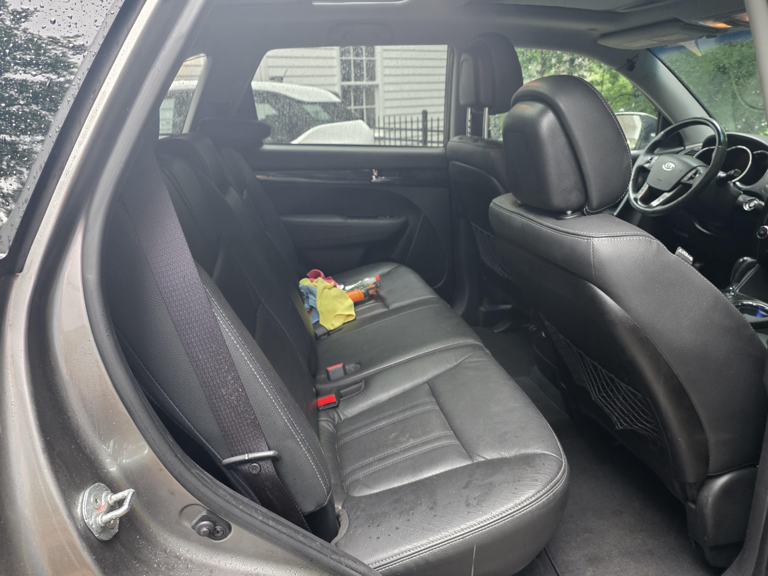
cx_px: 384
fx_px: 510
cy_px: 288
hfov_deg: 73.9
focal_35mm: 23
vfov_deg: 58.9
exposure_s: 1/120
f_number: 1.7
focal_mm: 6.25
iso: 500
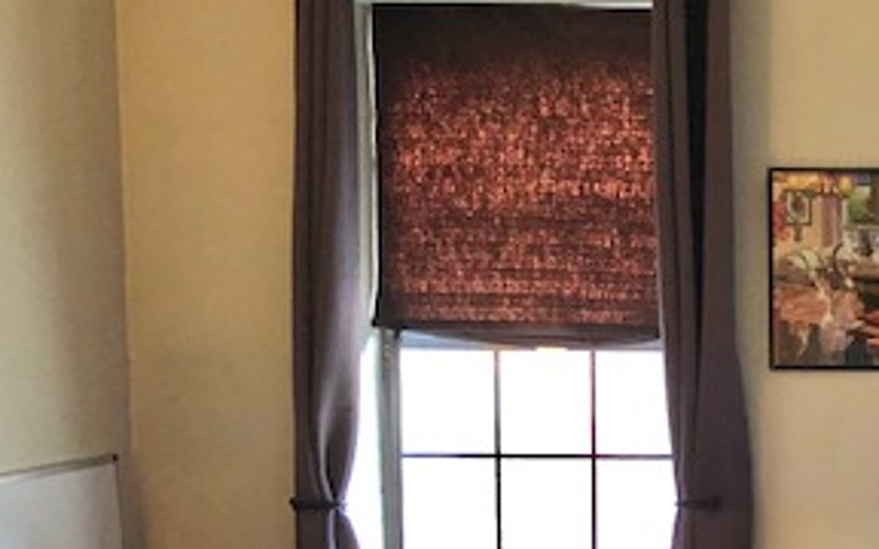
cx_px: 919
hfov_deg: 28.7
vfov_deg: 19.6
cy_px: 421
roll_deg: -0.6
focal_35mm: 66
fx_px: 1581
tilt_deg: -4.7
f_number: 1.8
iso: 80
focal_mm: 3.99
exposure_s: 1/5
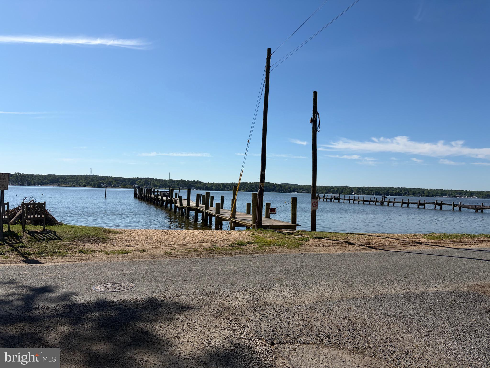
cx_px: 245
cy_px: 184
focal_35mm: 26
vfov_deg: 53.1
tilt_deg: +1.2
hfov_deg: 67.3
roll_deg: -2.0
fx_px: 368
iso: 50
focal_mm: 5.96
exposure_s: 1/6993
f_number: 1.6
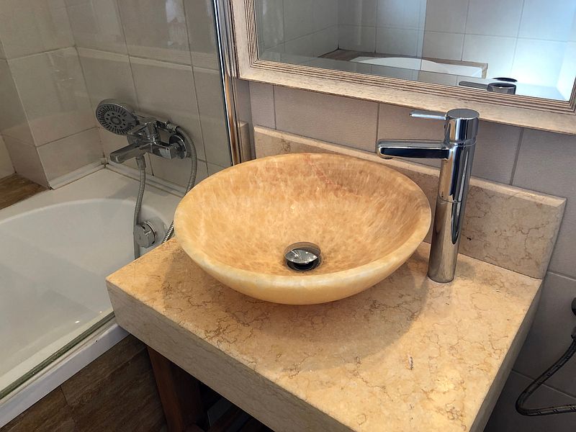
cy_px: 216
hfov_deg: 63.4
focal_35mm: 28
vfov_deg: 49.7
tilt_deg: -30.4
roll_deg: +3.3
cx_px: 288
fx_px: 466
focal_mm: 3.99
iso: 50
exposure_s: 1/17
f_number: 1.8
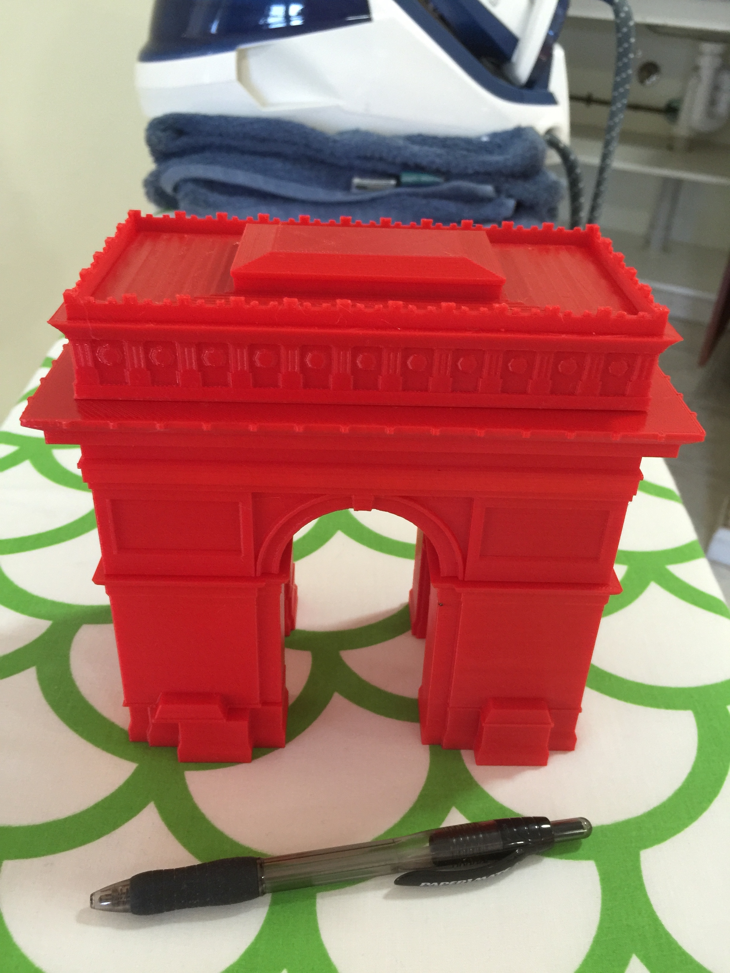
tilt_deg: -35.2
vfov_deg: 61.7
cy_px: 486
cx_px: 365
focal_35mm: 29
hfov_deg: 48.2
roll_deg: -0.8
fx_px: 815
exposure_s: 1/17
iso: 125
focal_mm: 4.15
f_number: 2.2
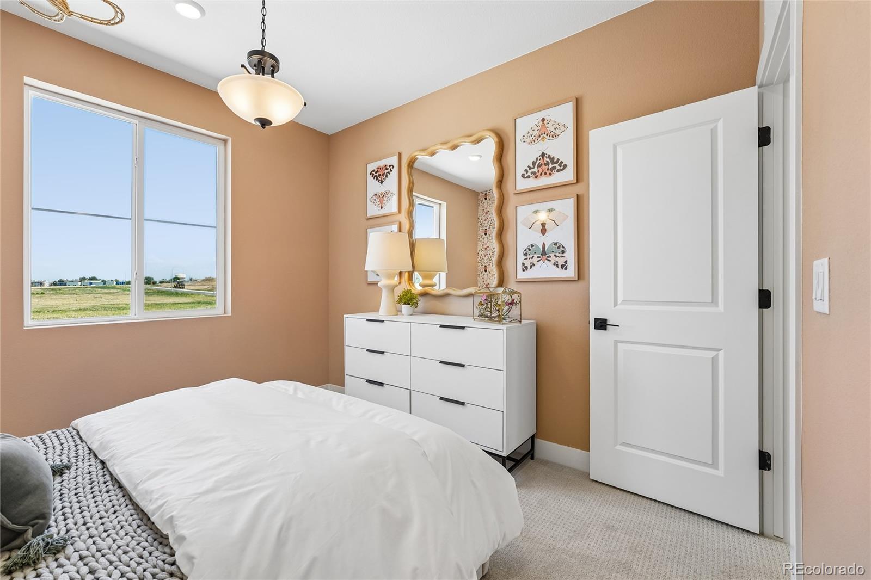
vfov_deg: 81.2
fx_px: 339
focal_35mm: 14
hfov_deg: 104.3
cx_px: 436
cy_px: 290
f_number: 8
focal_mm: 14
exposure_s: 1/30
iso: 160
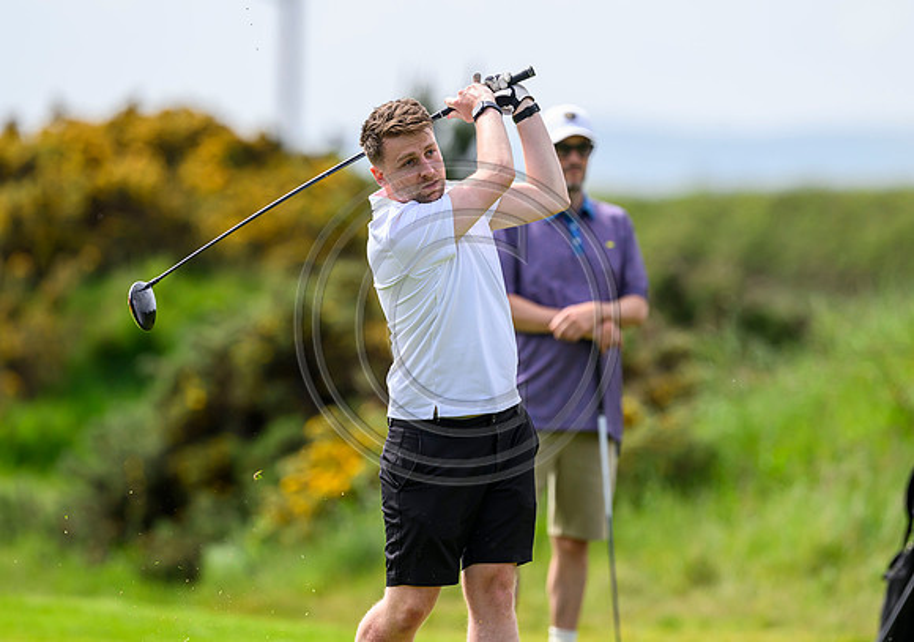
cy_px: 279
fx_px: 12714
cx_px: 471
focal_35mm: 493
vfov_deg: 2.9
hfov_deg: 4.1
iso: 500
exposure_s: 1/2500
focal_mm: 400
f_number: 4
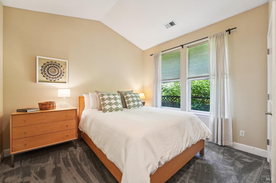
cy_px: 92
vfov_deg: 81.2
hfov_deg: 104.3
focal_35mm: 14
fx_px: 107
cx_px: 138
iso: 640
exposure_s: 1/15
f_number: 8
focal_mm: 14
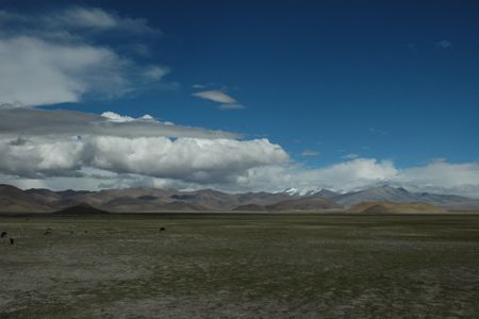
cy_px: 160
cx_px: 240
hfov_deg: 45.0
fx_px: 579
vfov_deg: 30.8
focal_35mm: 44
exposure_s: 1/500
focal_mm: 29
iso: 400
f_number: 11
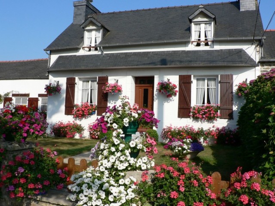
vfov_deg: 39.7
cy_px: 103
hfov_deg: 51.4
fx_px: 286
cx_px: 138
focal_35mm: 36
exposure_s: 1/400
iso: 80
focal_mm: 6
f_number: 5
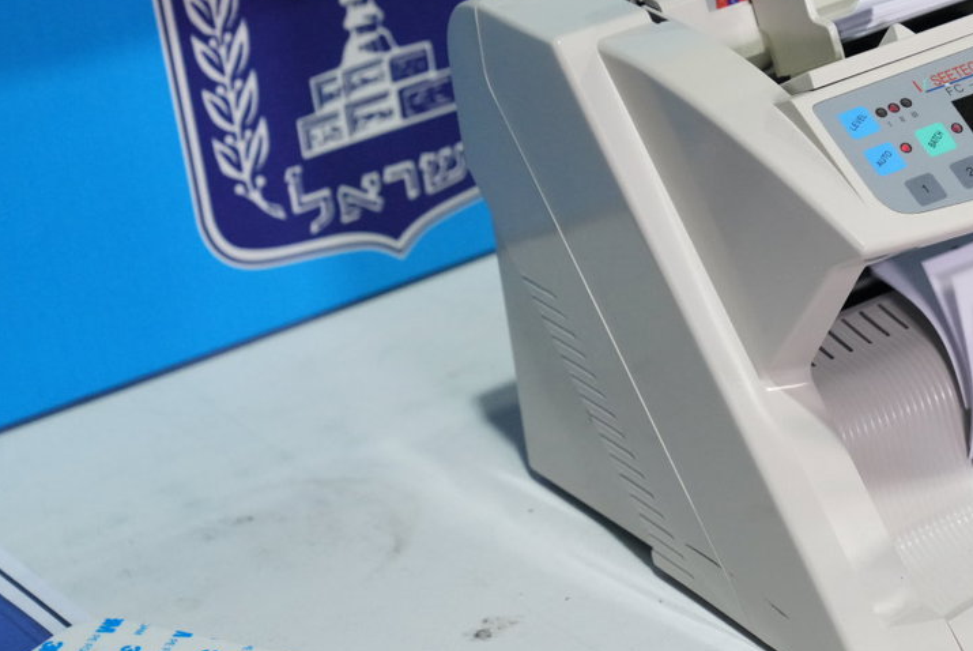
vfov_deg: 10.0
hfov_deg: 14.8
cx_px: 885
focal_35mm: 137
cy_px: 203
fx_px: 3706
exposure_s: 1/125
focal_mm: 70
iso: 2500
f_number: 5
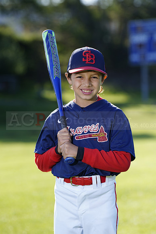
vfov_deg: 10.8
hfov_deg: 7.2
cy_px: 117
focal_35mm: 191
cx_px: 78
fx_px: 1241
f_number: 5
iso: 100
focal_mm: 191
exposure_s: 1/250
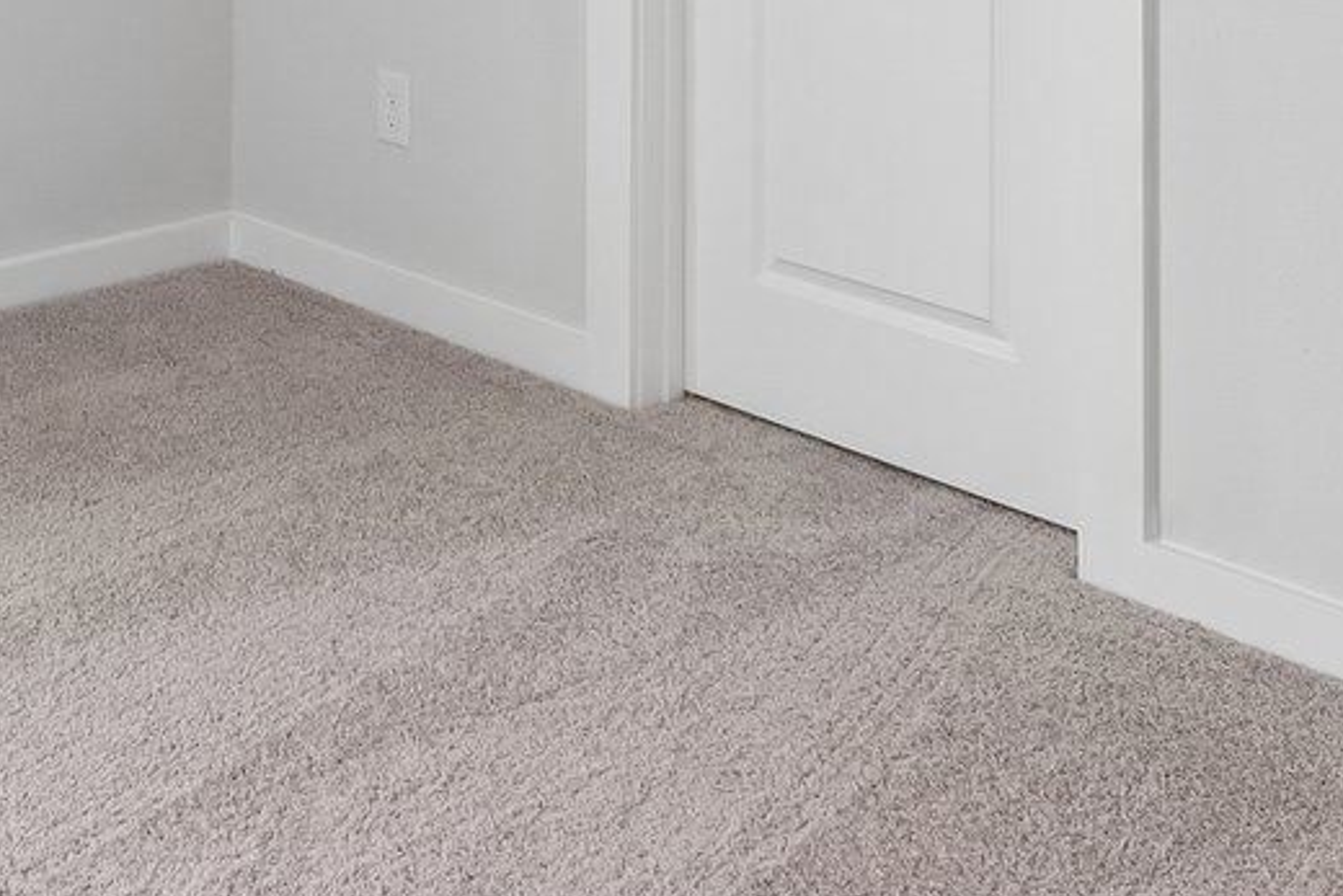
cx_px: 121
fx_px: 2351
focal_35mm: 63
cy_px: -492
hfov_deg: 30.4
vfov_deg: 18.7
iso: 400
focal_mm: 16
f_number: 8
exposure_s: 1/40
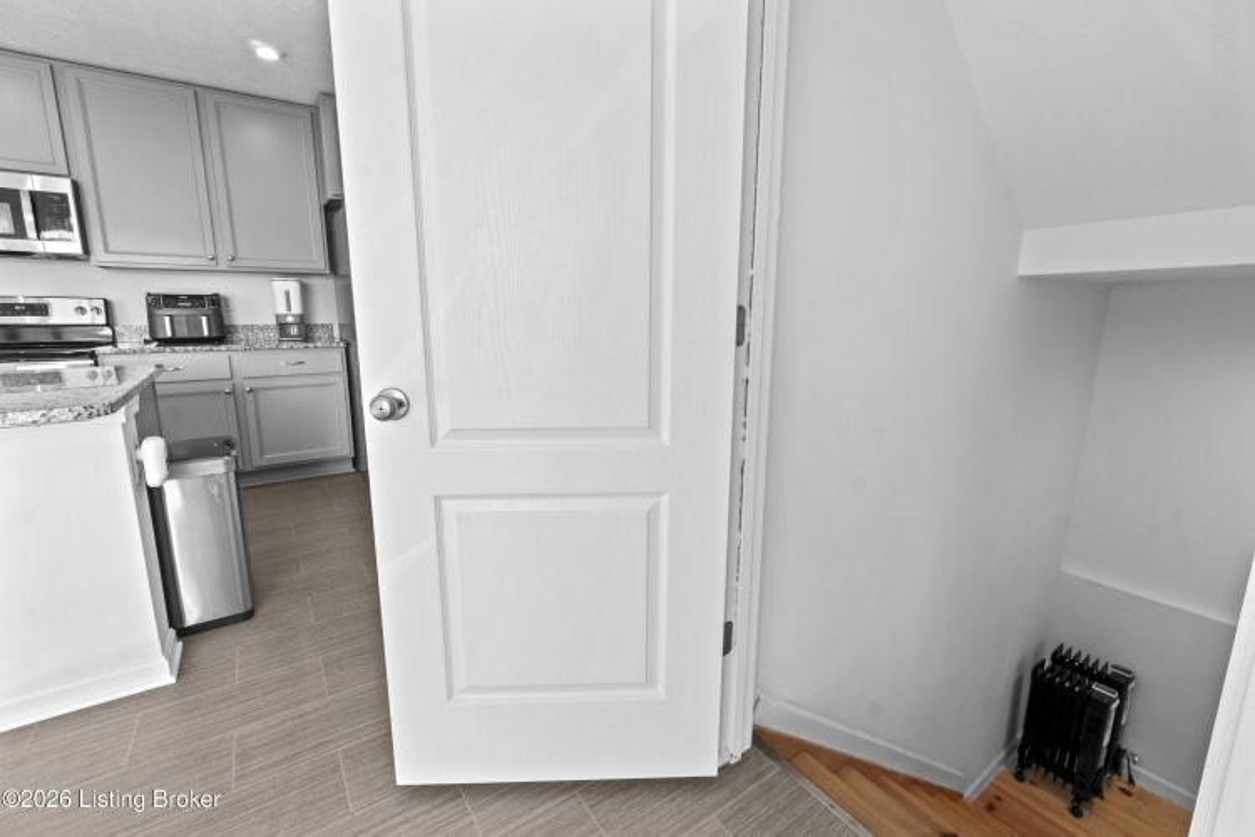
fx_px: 523
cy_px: 418
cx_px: 628
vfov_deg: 77.3
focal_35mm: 15
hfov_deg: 100.4
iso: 400
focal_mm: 10
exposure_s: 1/13
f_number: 11
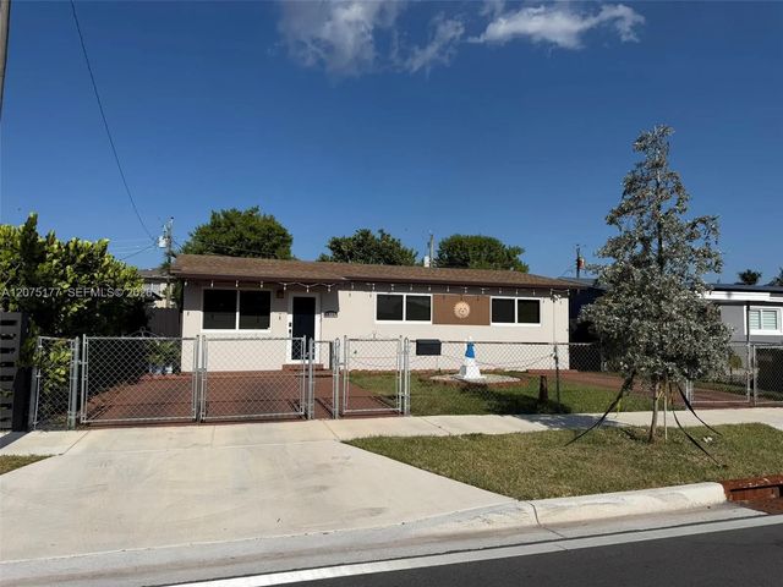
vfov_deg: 56.8
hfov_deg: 71.6
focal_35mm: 24
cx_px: 392
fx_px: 543
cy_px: 294
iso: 80
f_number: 1.78
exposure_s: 1/9091
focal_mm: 6.76
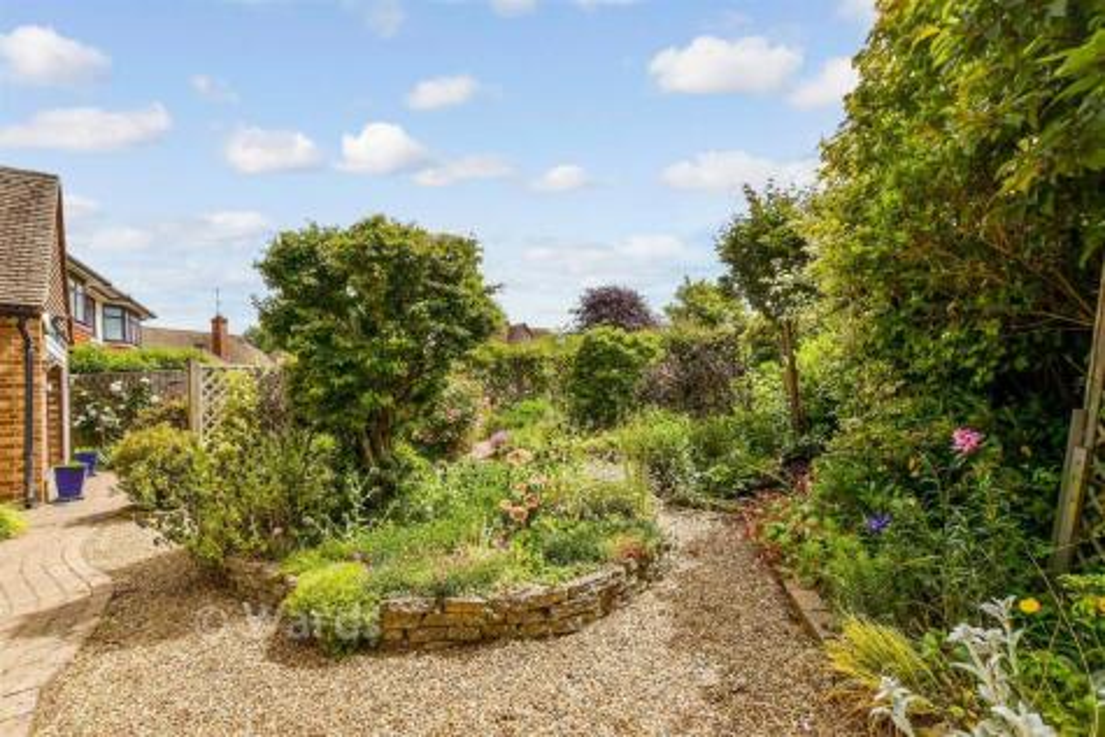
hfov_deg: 100.4
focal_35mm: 15
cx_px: 552
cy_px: 368
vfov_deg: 77.4
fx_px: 461
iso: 160
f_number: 8
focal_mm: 10
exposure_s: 1/320
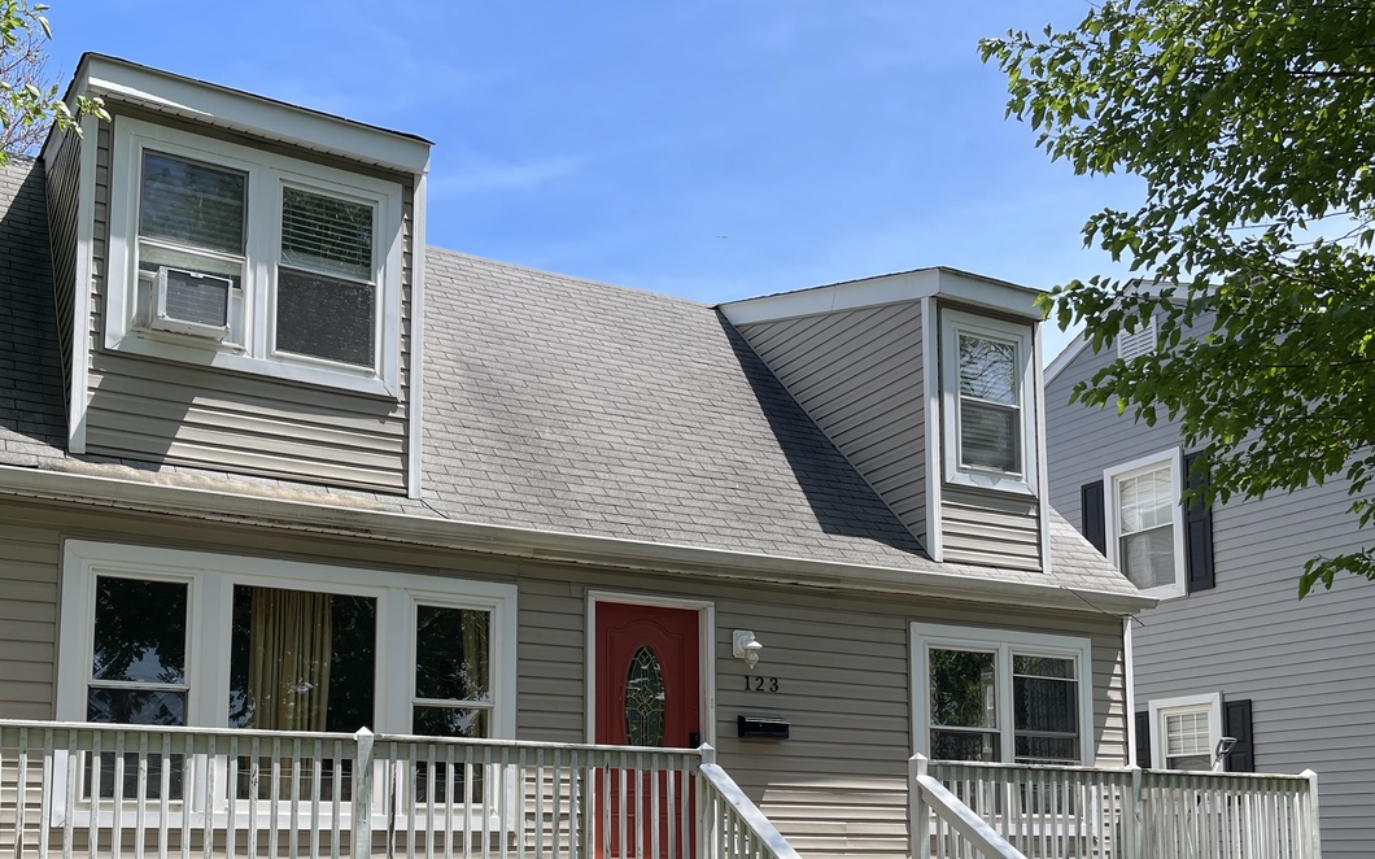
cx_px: 617
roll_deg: +0.0
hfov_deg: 53.9
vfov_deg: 34.2
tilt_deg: +5.7
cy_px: 690
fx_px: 1349
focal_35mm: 36
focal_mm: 5.1
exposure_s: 1/1597
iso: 32
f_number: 1.6
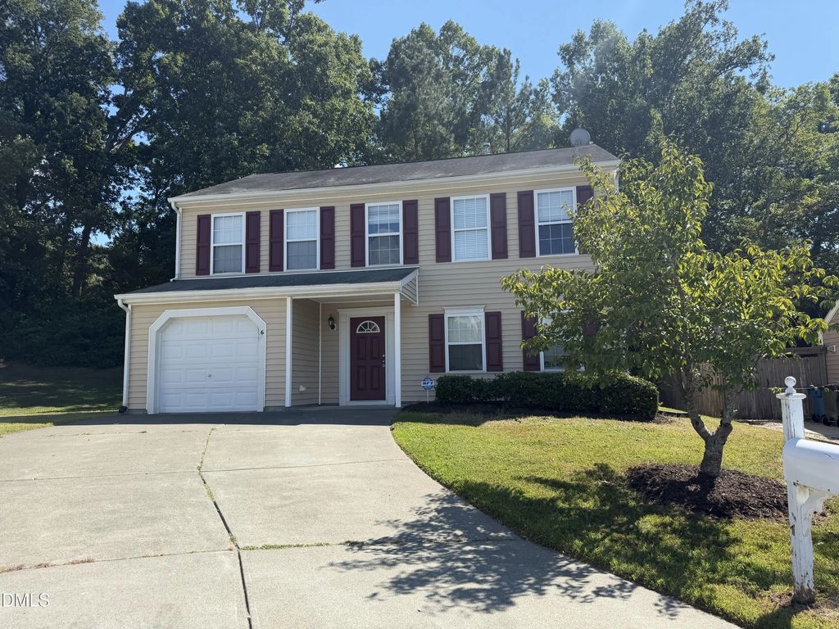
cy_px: 314
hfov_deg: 71.6
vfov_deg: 56.8
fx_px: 582
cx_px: 420
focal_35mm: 24
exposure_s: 1/3021
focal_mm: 6.76
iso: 80
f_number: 1.78
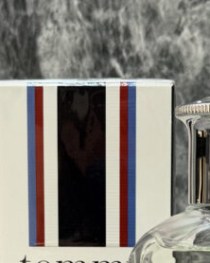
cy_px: 353
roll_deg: -1.5
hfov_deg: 11.4
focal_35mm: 135
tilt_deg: -7.5
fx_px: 1050
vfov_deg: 13.7
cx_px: 135
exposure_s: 1/40
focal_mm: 6.76
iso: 320
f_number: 1.78
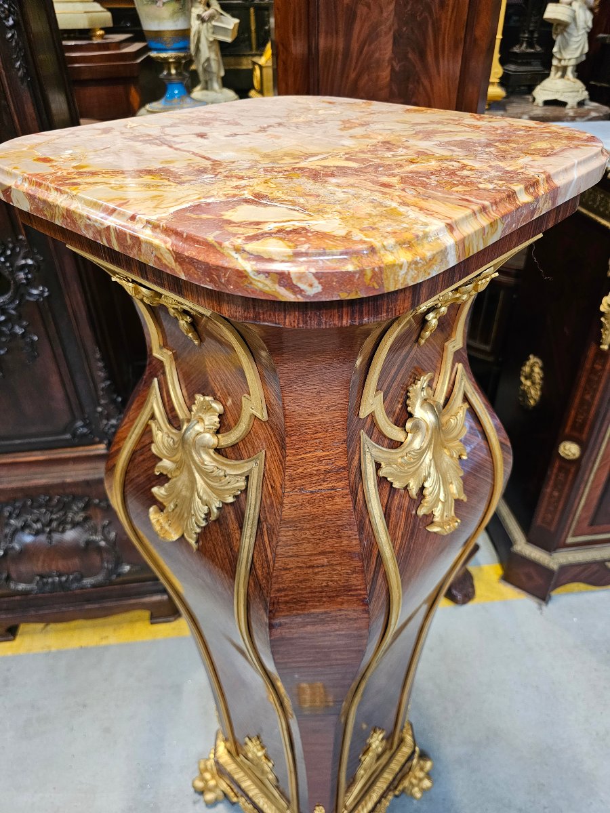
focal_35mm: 23
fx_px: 540
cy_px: 406
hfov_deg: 58.9
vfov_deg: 73.9
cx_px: 305
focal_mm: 6.3
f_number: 1.7
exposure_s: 1/100
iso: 400
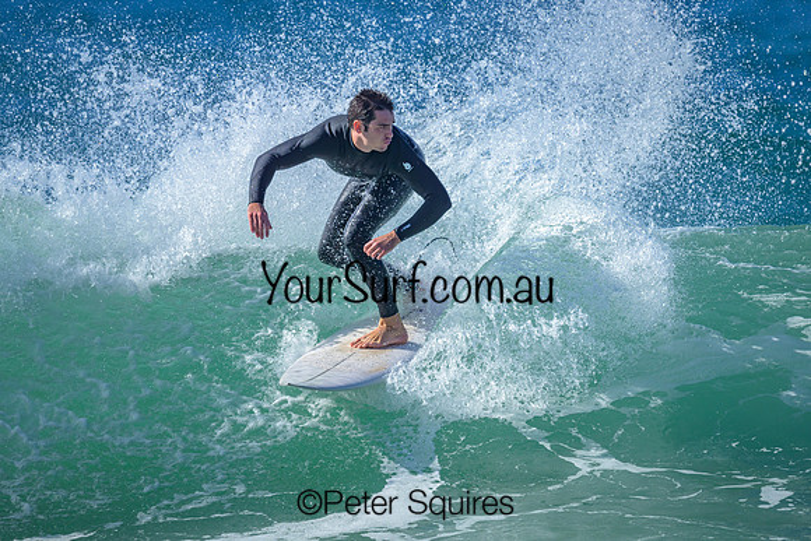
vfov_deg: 1.5
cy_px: 289
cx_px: 404
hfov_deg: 2.3
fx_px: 20262
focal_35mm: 899
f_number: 6.3
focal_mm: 800
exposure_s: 1/2000
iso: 360
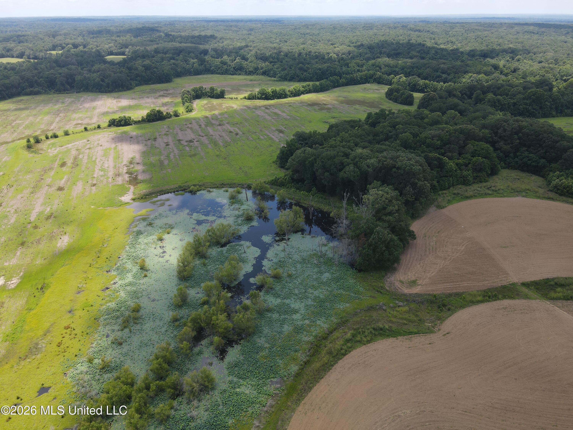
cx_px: 286
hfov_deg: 71.6
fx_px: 397
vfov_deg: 56.8
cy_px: 215
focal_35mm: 24
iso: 110
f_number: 2.8
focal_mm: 4.5
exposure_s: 1/350
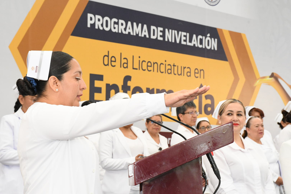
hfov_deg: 21.9
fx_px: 752
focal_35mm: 93
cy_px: 97
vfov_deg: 14.7
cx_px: 146
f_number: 13
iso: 4000
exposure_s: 1/125
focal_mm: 62
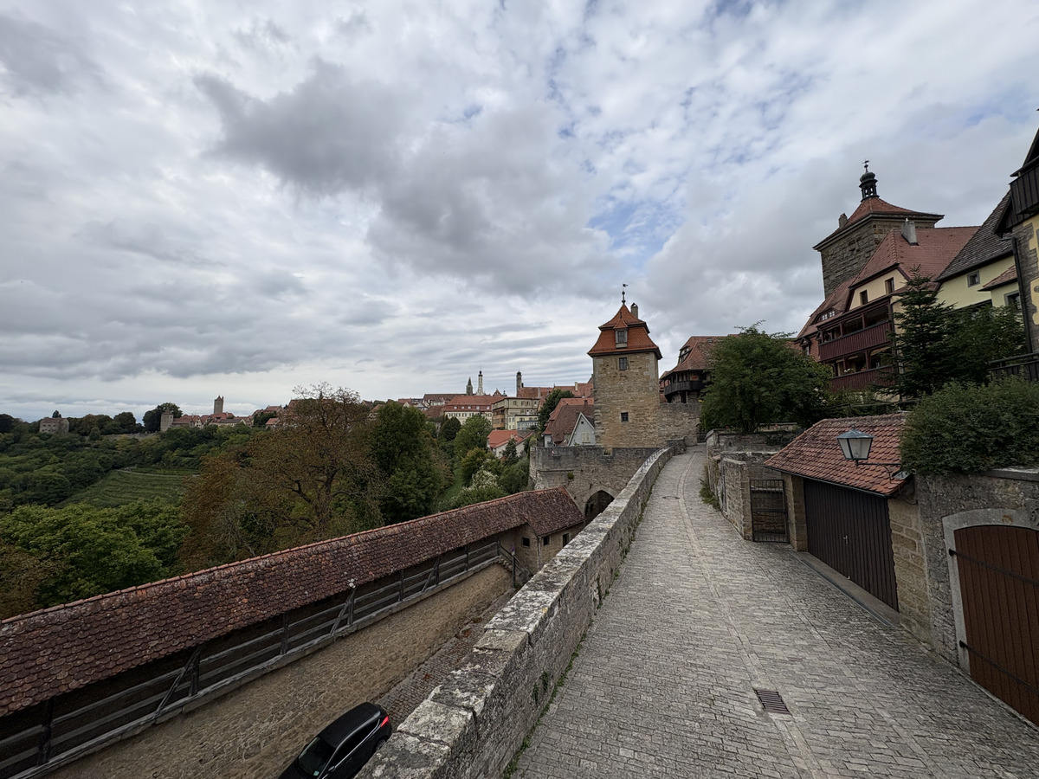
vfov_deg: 85.7
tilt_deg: +6.9
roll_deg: +0.8
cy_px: 390
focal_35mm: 14
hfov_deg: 102.1
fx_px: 420
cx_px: 520
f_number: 2.2
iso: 50
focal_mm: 2.22
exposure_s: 1/1789
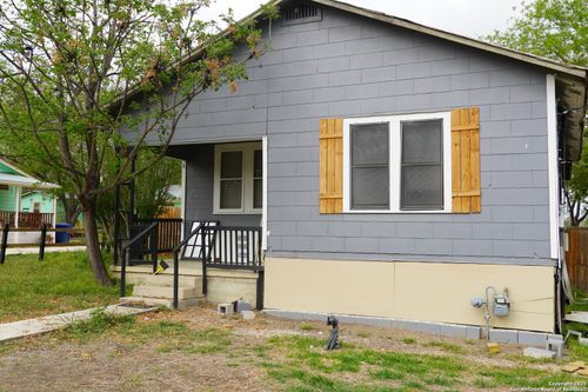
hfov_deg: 51.3
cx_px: 294
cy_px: 196
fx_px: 612
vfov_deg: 35.5
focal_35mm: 38
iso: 100
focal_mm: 25
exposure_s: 1/125
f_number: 8
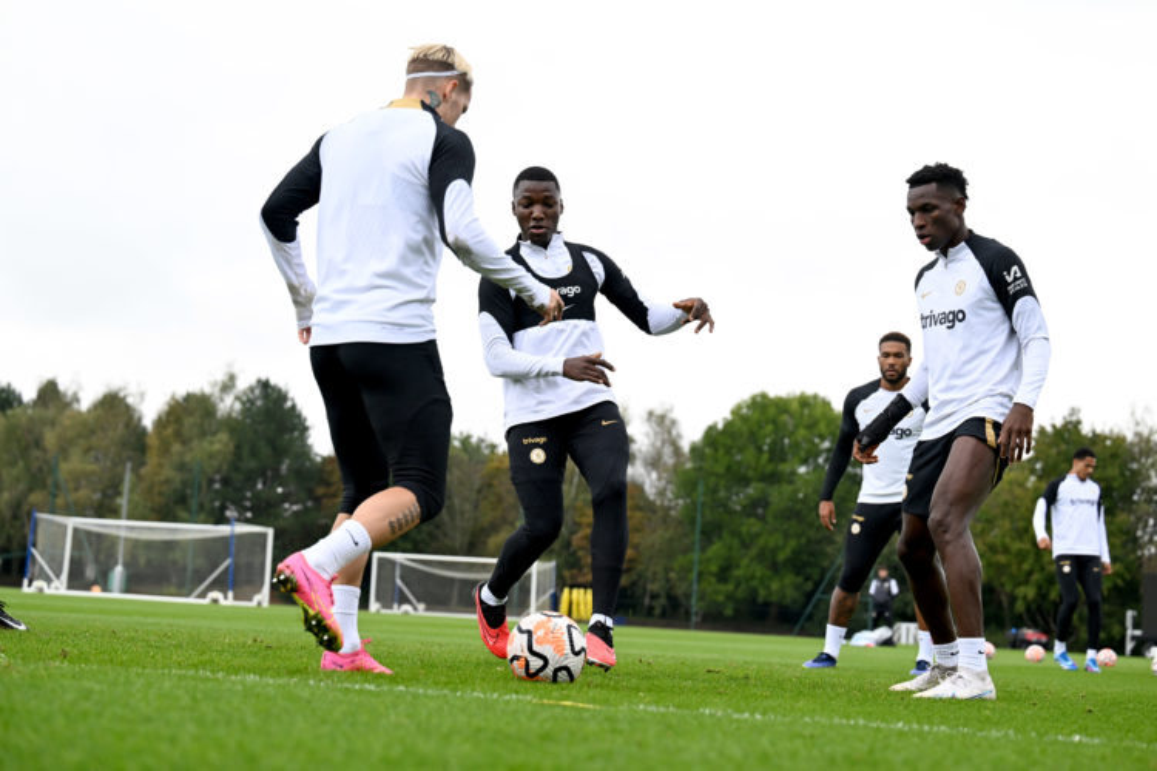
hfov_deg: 27.3
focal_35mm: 74
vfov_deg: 18.4
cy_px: 386
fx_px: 2378
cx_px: 578
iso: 800
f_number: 4
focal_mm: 74
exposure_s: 1/1250
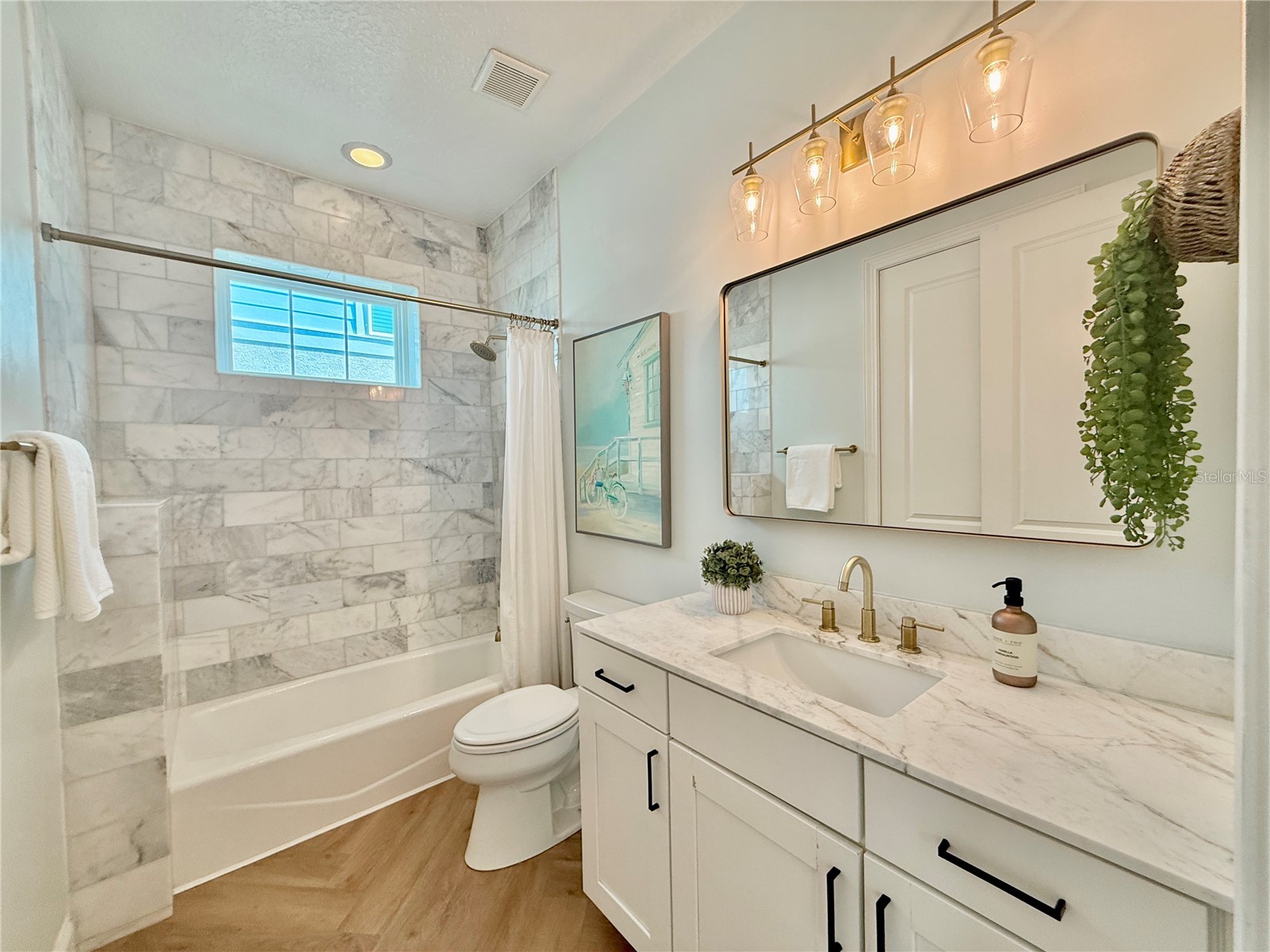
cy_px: 476
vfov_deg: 85.7
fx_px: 514
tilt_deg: -0.5
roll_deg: +0.9
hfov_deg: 102.1
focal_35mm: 14
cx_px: 635
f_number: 2.2
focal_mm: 2.22
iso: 125
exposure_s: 1/120
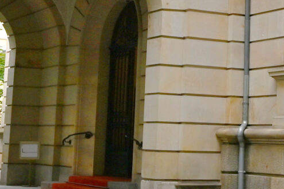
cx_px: 321
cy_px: -233
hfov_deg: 19.8
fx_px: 773
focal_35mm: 98
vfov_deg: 11.9
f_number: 5.6
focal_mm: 19
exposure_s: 1/200
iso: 500
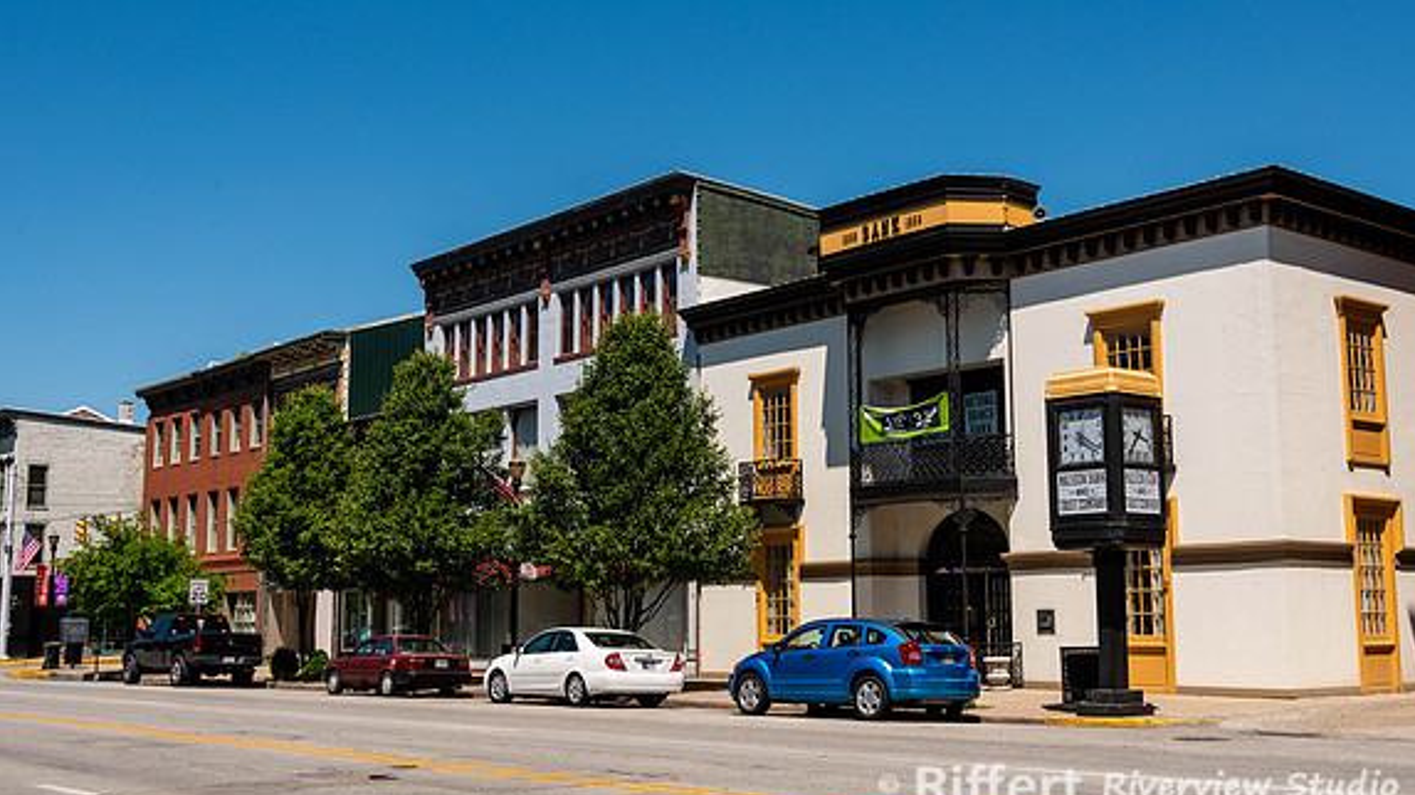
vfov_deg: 28.3
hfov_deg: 48.4
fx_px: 1575
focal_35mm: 42
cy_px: 390
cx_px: 714
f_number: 10
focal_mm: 38
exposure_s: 1/250
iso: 100
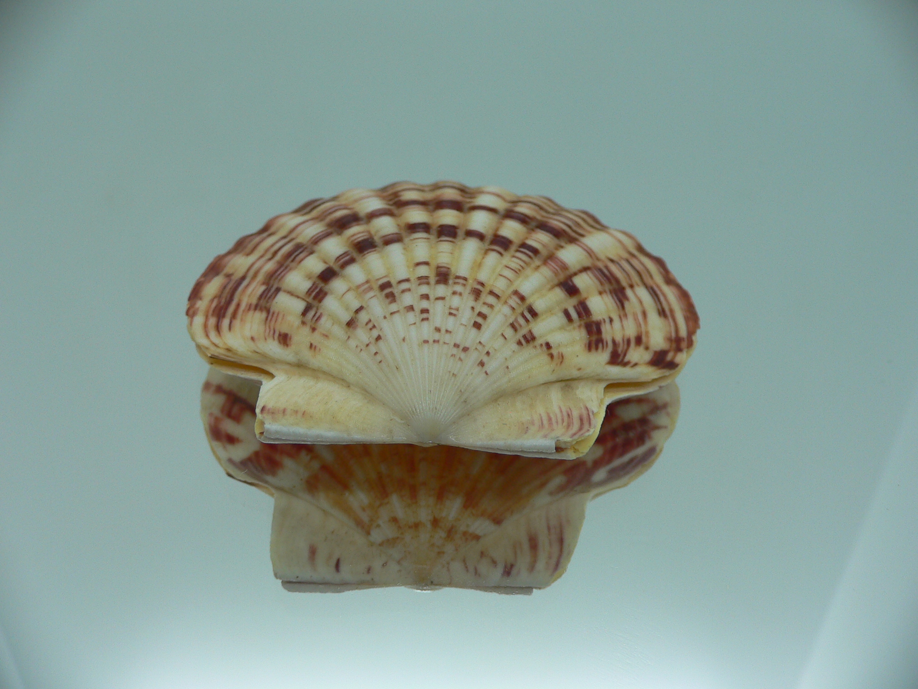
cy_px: 344
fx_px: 928
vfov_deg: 40.7
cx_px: 459
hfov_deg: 52.6
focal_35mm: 35
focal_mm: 4.6
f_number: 2.8
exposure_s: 1/60
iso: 80
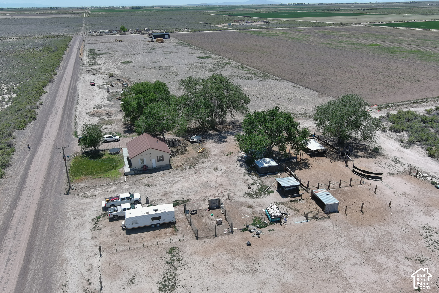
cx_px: 220
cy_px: 146
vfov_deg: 45.0
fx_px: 354
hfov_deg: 63.7
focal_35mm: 29
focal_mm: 10.13
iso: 100
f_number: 2.8
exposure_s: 1/1250
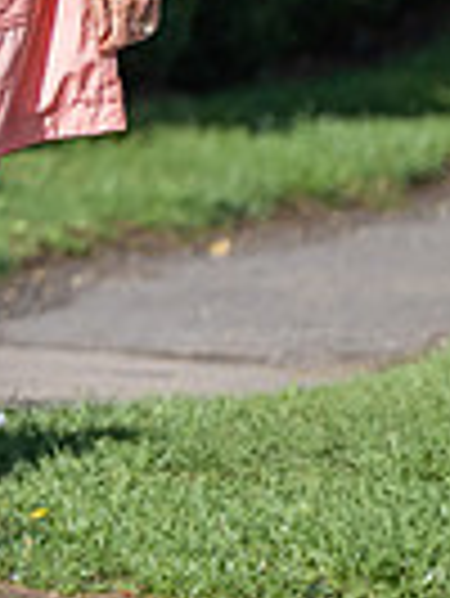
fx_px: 20766
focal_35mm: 1200
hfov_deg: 1.2
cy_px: -426
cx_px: -1319
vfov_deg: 1.6
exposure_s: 1/5000
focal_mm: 200
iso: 400
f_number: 2.8
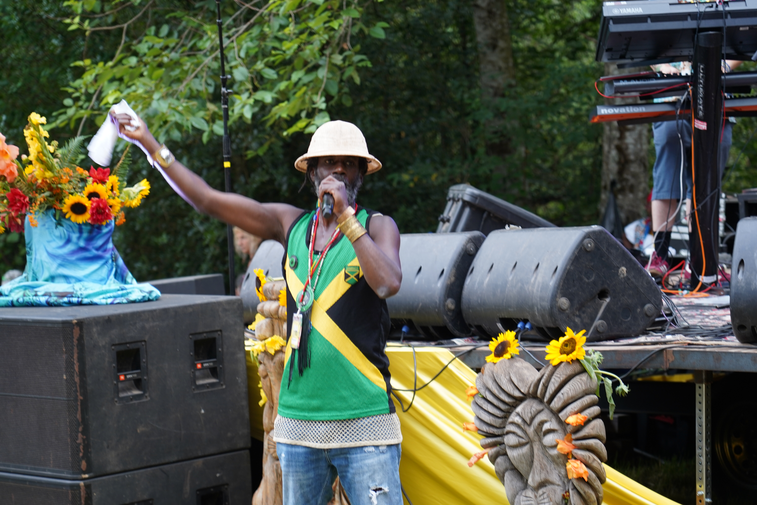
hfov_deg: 19.5
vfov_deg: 13.0
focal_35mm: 105
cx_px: 378
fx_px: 2208
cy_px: 252
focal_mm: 105
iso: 500
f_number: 4
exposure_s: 1/160
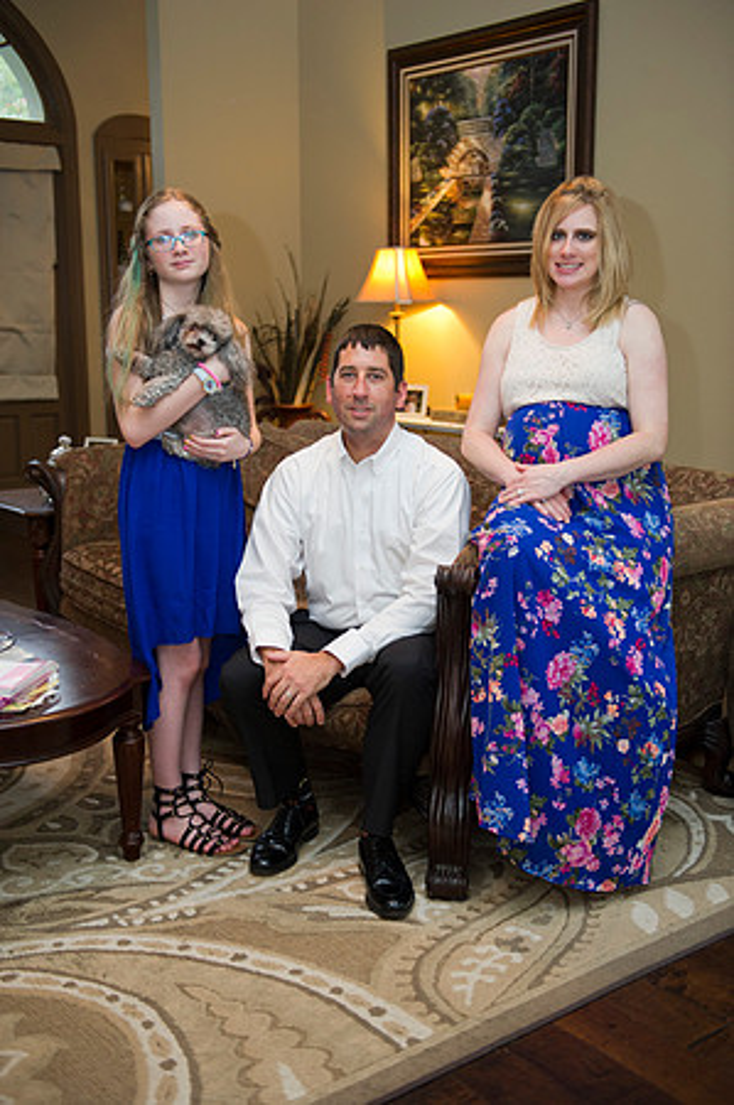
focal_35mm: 42
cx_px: 367
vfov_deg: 46.4
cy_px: 552
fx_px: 1287
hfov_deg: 31.8
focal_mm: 42
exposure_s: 1/100
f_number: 2.8
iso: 1600
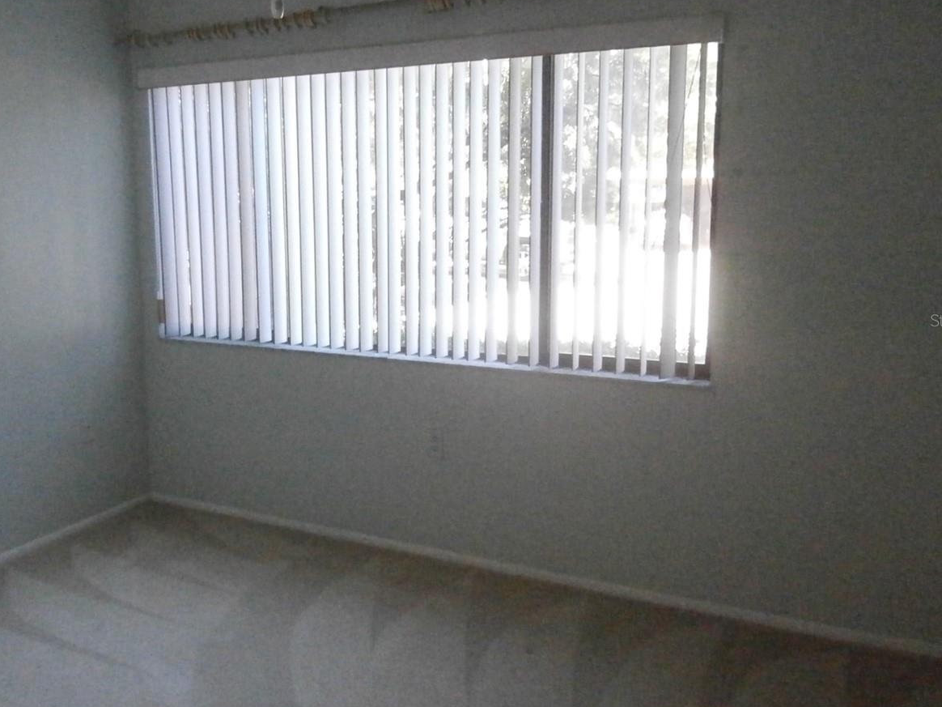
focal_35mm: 33
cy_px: 320
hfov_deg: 54.8
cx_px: 359
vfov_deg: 42.9
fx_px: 898
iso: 1600
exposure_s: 1/250
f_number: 3
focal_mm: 4.2
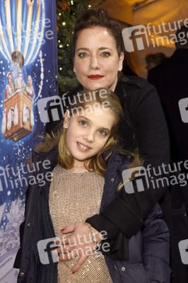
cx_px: 94
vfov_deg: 41.1
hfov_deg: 28.0
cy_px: 142
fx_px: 377
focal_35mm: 48
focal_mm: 48
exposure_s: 1/125
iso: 800
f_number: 5.6
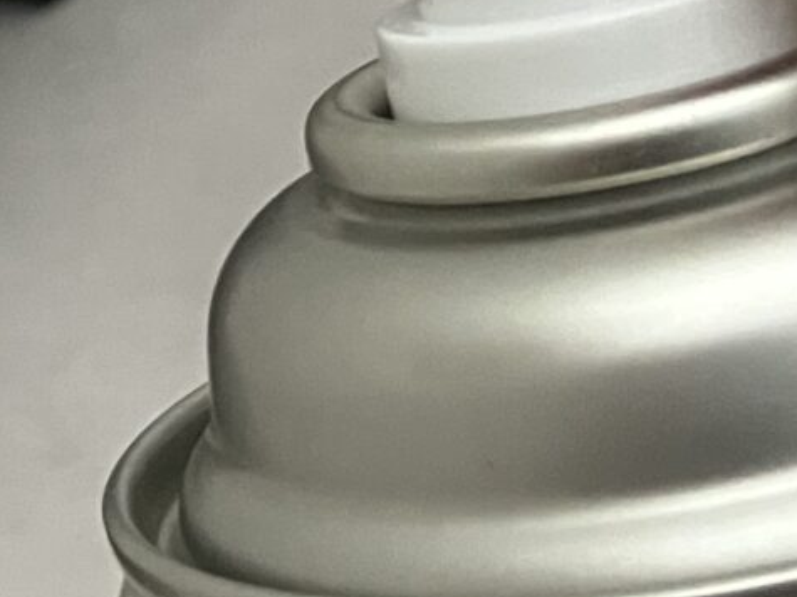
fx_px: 3476
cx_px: -299
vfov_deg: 9.7
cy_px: -22
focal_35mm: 151
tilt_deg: -44.1
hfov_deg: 12.6
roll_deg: -2.3
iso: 400
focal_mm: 3.99
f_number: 1.8
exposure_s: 1/37
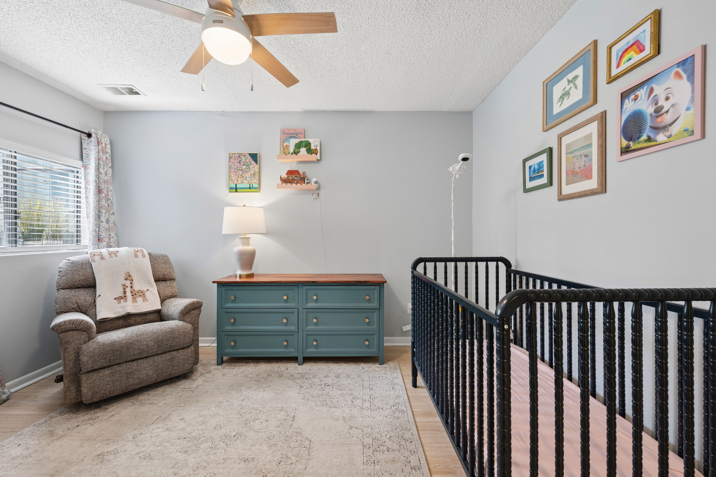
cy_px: 238
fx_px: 298
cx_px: 358
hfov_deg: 100.4
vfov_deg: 77.3
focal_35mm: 15
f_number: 8
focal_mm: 15
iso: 640
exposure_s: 1/40
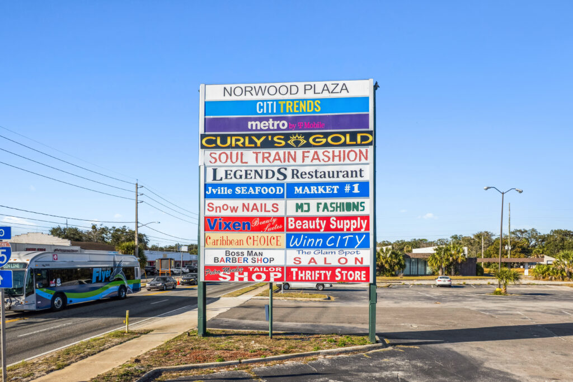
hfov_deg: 78.6
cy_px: 191
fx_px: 350
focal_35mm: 22
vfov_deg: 57.2
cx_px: 286
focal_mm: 8.4
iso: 110
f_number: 2.8
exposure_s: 1/400
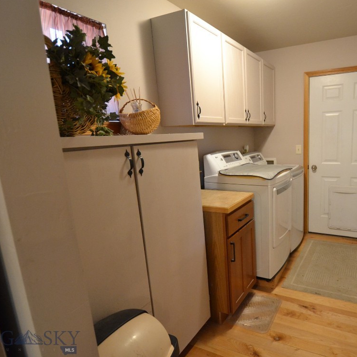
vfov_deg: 70.5
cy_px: 178
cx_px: 251
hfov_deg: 67.6
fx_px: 253
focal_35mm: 22
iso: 2000
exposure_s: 1/60
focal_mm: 11
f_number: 3.5
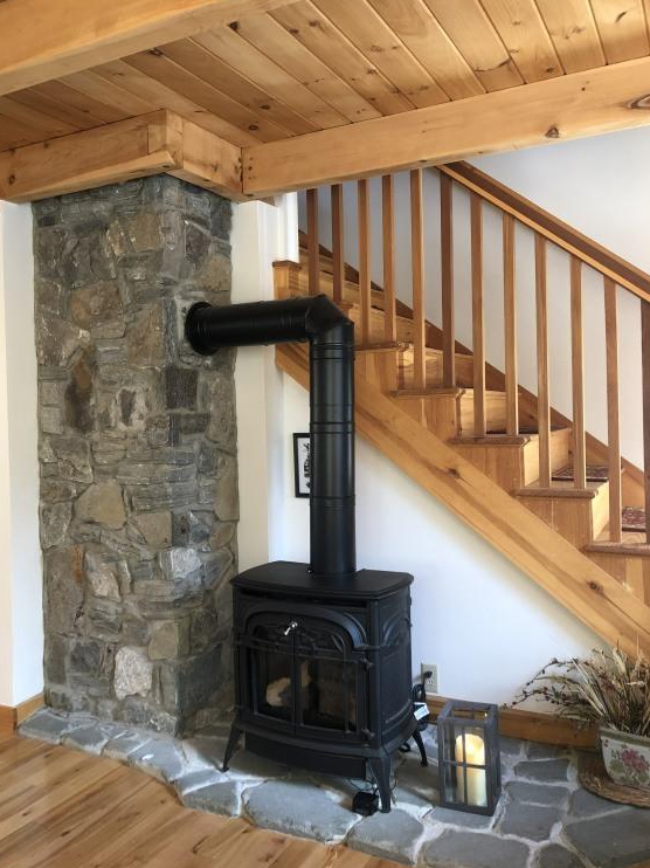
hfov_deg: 48.2
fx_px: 726
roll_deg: +1.6
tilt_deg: -0.6
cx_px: 324
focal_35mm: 29
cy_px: 421
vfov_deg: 61.7
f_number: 1.8
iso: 80
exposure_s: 1/15
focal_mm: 3.99
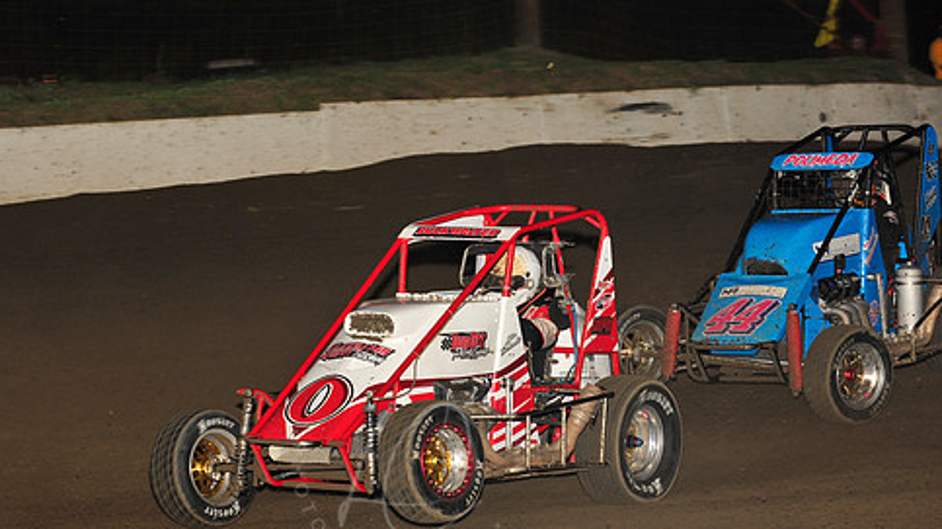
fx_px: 3769
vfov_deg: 8.0
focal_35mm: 151
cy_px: 281
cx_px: 408
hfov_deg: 14.2
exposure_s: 1/320
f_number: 6.3
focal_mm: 120
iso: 800
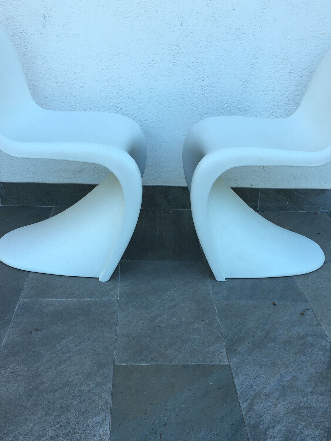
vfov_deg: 44.6
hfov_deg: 34.3
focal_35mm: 42
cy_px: 259
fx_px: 535
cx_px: 164
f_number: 2.2
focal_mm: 4.15
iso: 25
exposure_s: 1/106
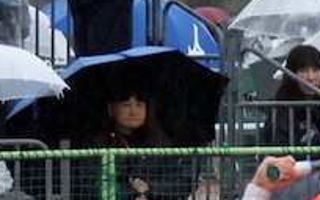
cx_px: 930
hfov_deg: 3.2
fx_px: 5654
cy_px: 18
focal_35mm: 649
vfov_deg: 2.0
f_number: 8
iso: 800
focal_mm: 72
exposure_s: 1/250
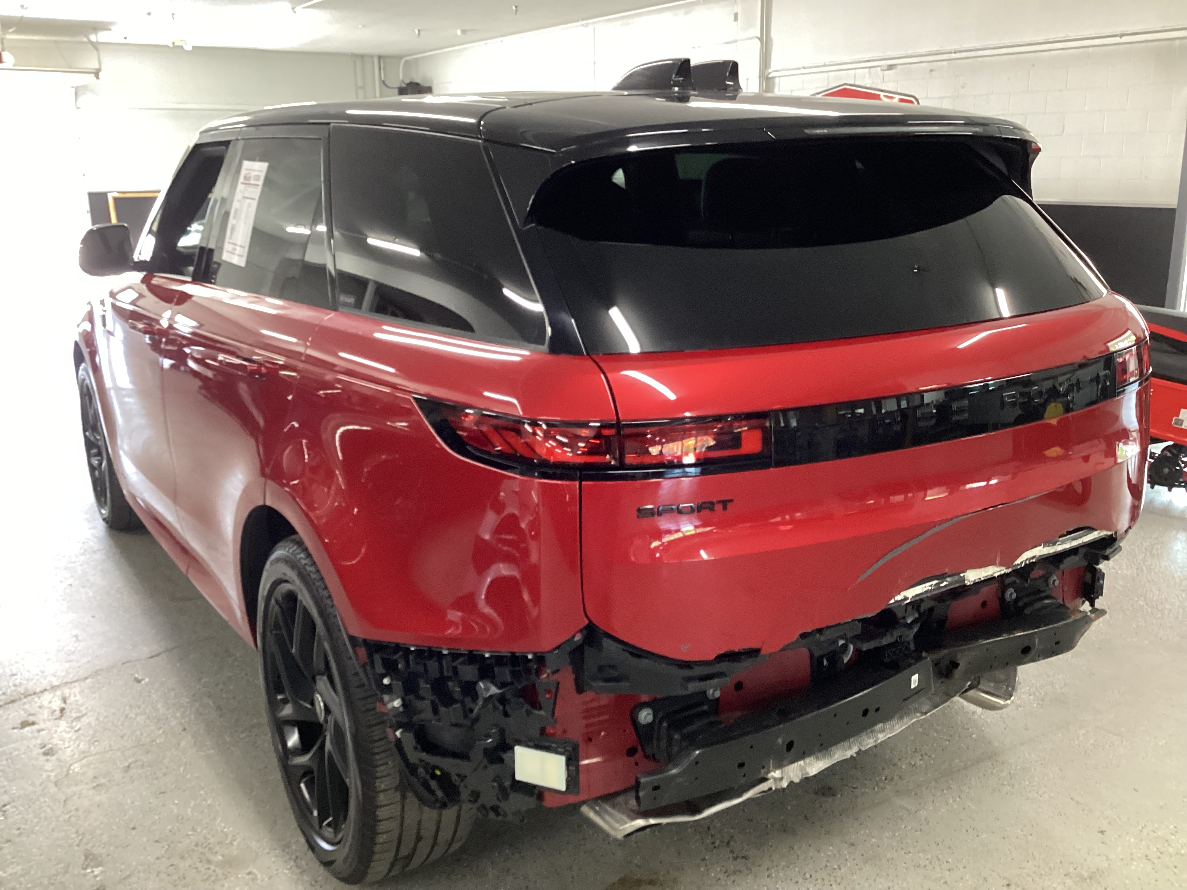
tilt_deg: -16.7
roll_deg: +0.1
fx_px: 1063
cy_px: 445
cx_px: 594
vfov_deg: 45.4
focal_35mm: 31
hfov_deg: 58.4
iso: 320
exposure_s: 1/50
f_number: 2.4
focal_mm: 3.3
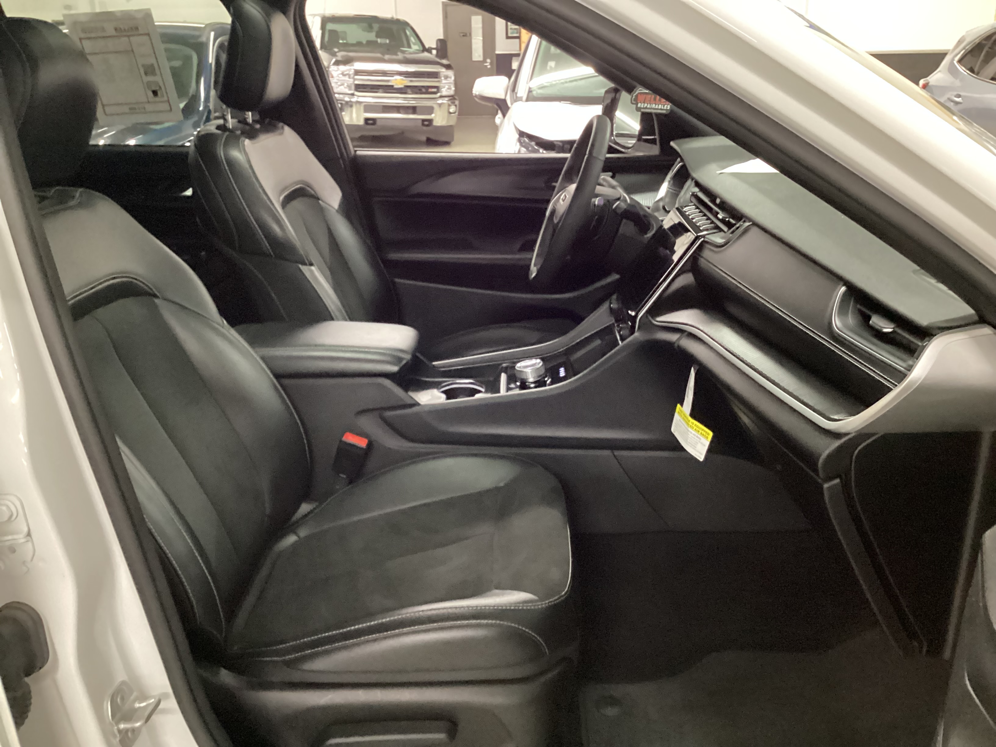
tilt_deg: -21.6
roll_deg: +1.2
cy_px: 374
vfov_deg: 45.4
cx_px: 498
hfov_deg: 58.4
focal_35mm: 31
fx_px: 892
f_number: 2.4
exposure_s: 1/24
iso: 800
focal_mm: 3.3
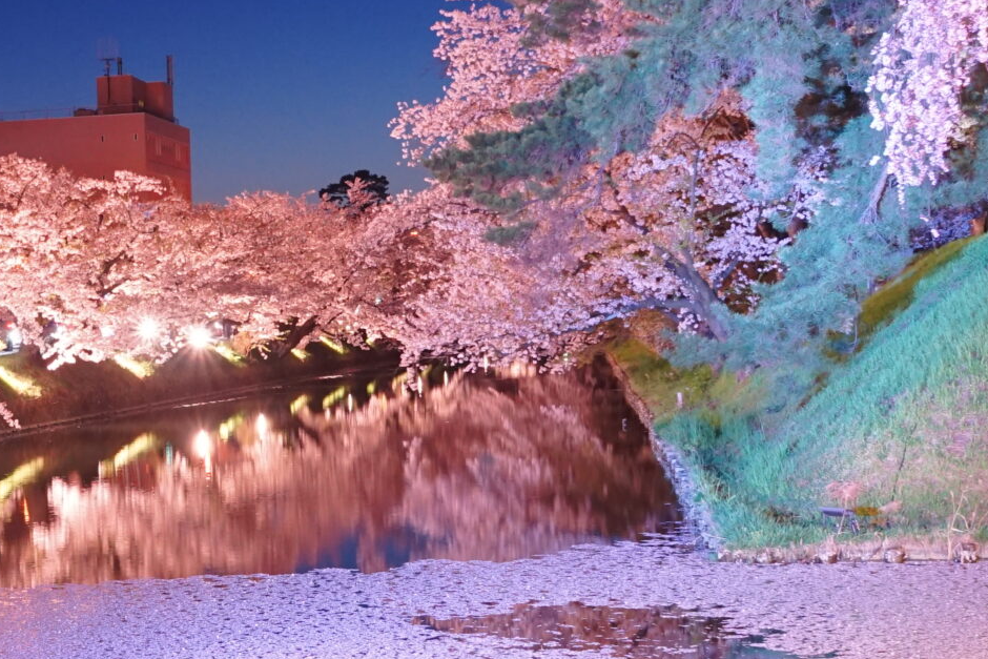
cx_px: 104
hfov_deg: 24.9
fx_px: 2168
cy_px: 375
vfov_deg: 17.3
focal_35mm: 79
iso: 1600
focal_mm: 29
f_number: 10
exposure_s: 1/1.67
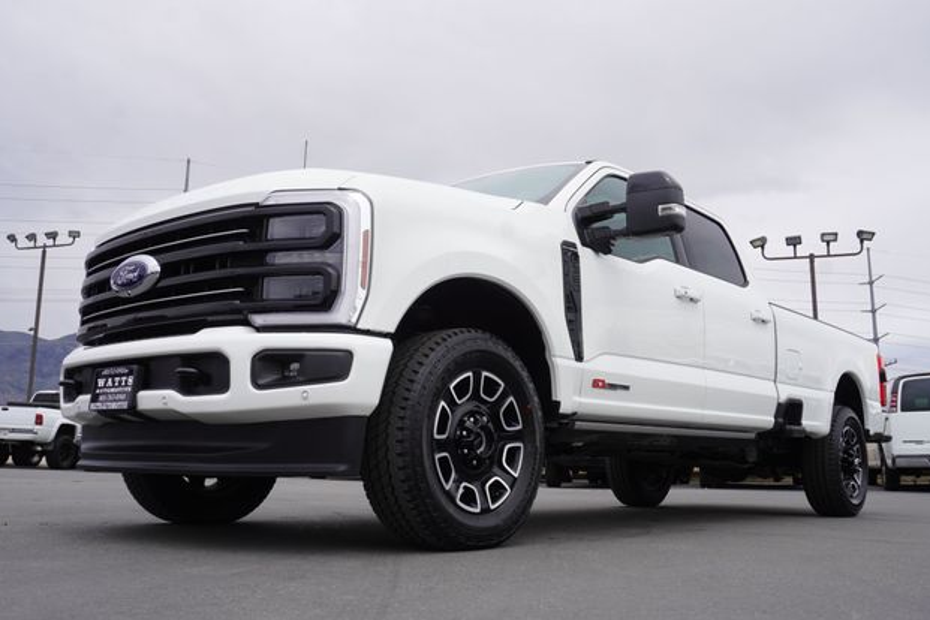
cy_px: 319
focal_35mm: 33
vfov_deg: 40.5
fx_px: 840
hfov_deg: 57.9
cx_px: 467
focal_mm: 21
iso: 100
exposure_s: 1/160
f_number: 10
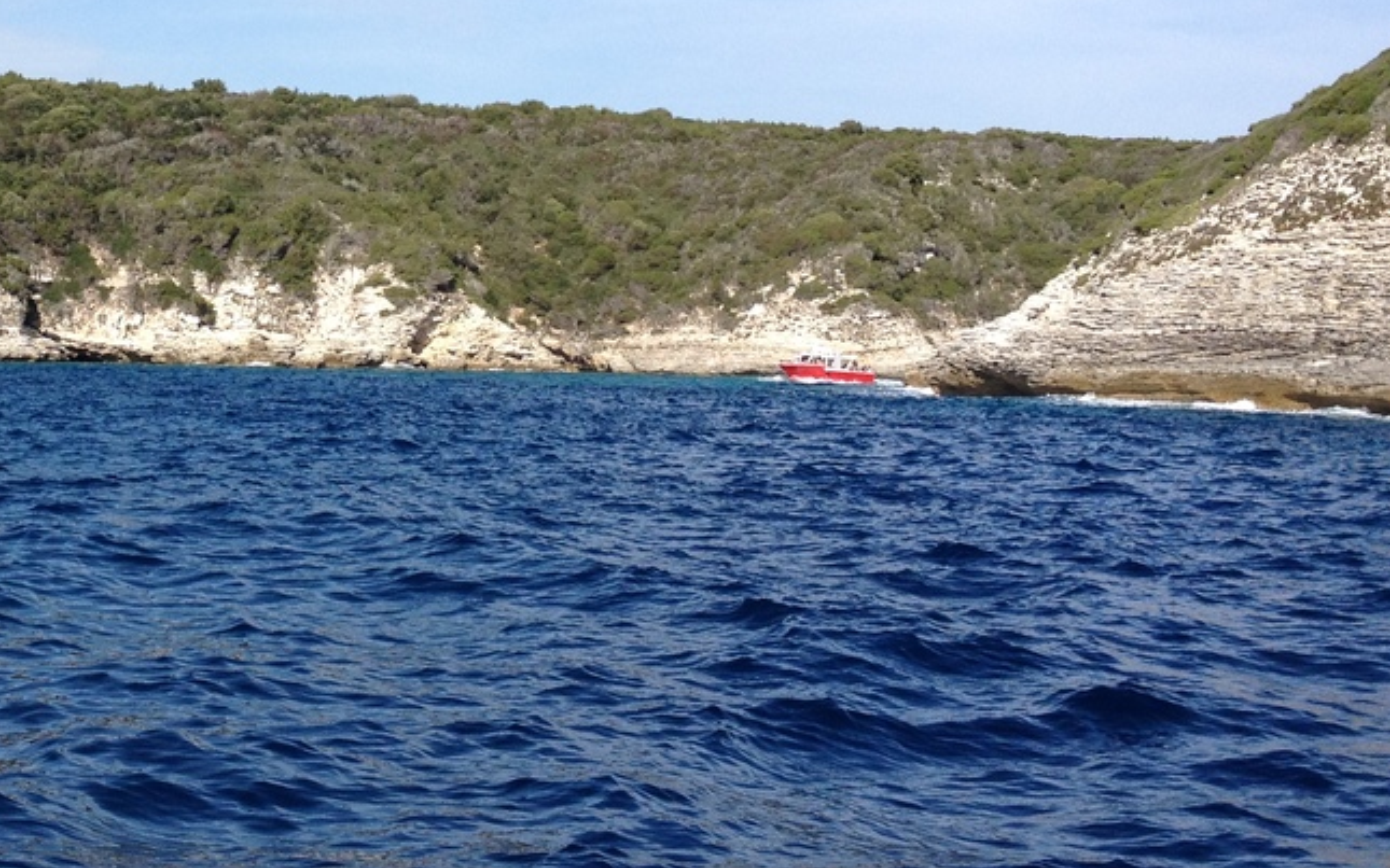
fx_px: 2614
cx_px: 267
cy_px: 166
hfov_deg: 29.1
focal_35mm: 69
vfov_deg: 18.7
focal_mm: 4.28
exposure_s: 1/1783
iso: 64
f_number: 2.4
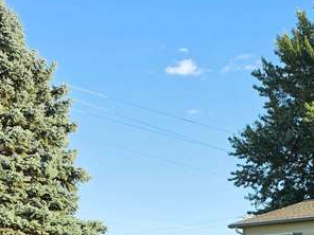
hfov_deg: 25.5
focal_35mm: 70
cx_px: 355
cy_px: 312
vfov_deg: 19.3
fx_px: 635
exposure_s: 1/1814
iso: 80
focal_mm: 6.3
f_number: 1.7
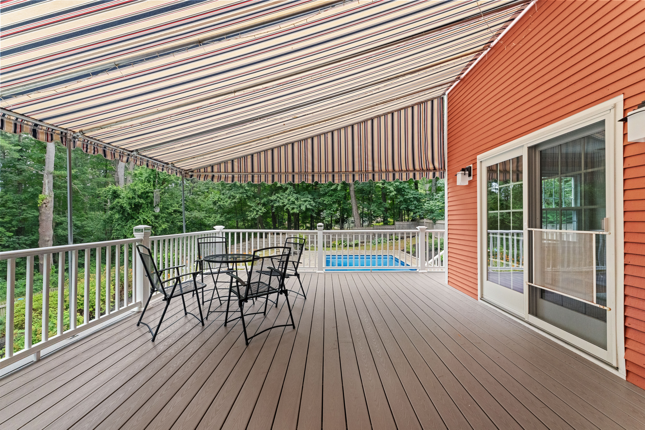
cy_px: 215
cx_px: 322
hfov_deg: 101.1
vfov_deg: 78.1
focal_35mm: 15
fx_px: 265
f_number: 11
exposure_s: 1/60
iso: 3200
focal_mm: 14.8
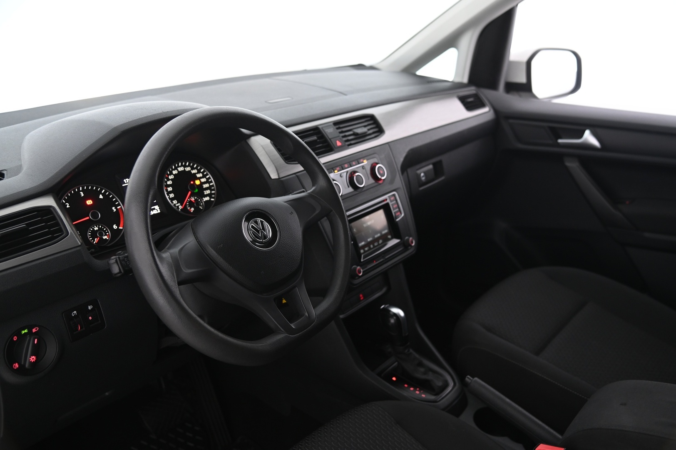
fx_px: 600
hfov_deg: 58.8
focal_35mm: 32
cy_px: 225
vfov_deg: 41.1
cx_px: 338
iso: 1000
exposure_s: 1/10
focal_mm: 32
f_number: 4
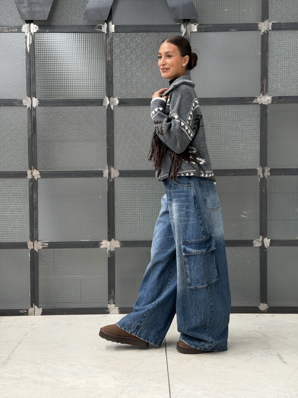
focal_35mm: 48
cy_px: 199
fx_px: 551
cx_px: 149
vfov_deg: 39.7
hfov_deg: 30.3
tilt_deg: -1.4
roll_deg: +1.0
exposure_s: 1/51
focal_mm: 6.76
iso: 250
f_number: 1.78
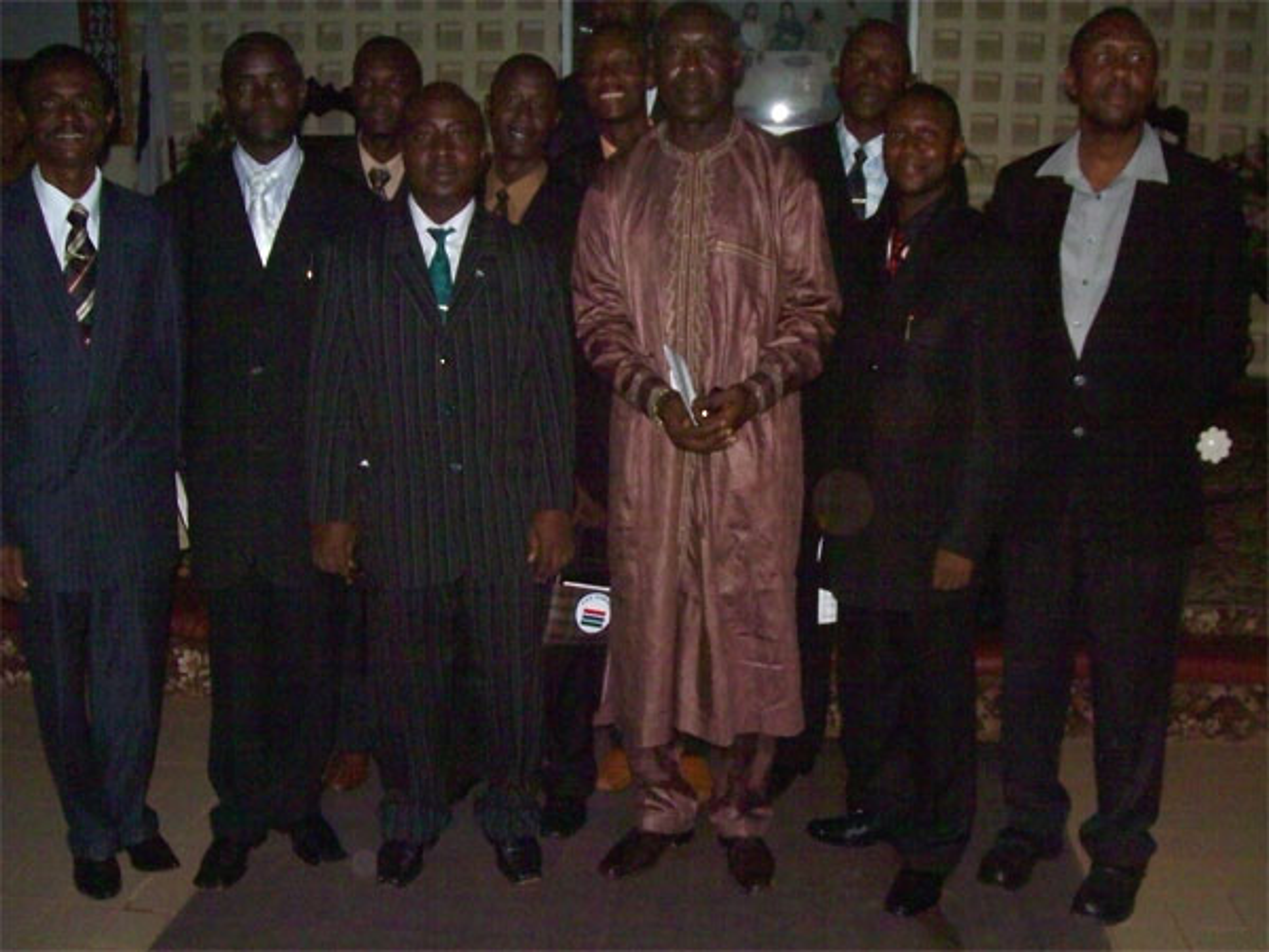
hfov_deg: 51.4
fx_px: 1320
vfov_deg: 39.7
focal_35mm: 36
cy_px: 476
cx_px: 634
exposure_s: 1/64
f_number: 2.7
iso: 160
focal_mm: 6
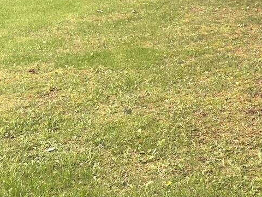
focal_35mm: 111
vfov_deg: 12.9
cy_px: -56
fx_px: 840
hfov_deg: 17.7
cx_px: 182
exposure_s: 1/344
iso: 32
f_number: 1.6
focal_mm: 4.2
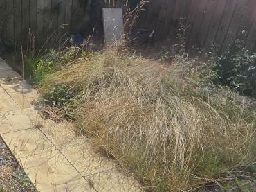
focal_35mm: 36
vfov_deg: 39.6
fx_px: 266
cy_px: 89
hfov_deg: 46.3
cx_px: 24
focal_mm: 2.2
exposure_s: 1/2122
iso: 32
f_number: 1.9
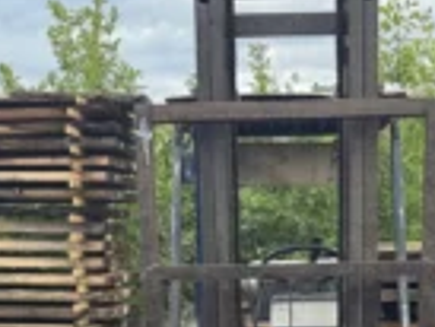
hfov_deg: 27.7
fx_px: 880
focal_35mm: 70
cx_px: 267
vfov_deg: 19.3
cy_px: 438
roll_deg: +1.3
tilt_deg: -14.3
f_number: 1.78
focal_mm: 6.76
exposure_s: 1/196
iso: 80
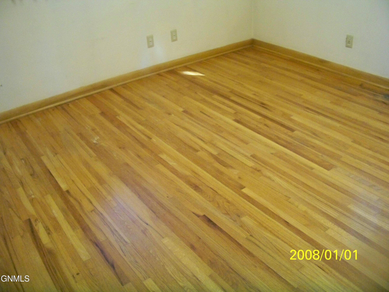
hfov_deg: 55.4
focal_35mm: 33
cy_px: 146
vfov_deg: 42.9
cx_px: 194
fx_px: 371
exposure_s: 1/30
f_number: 2.8
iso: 640
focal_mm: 5.85
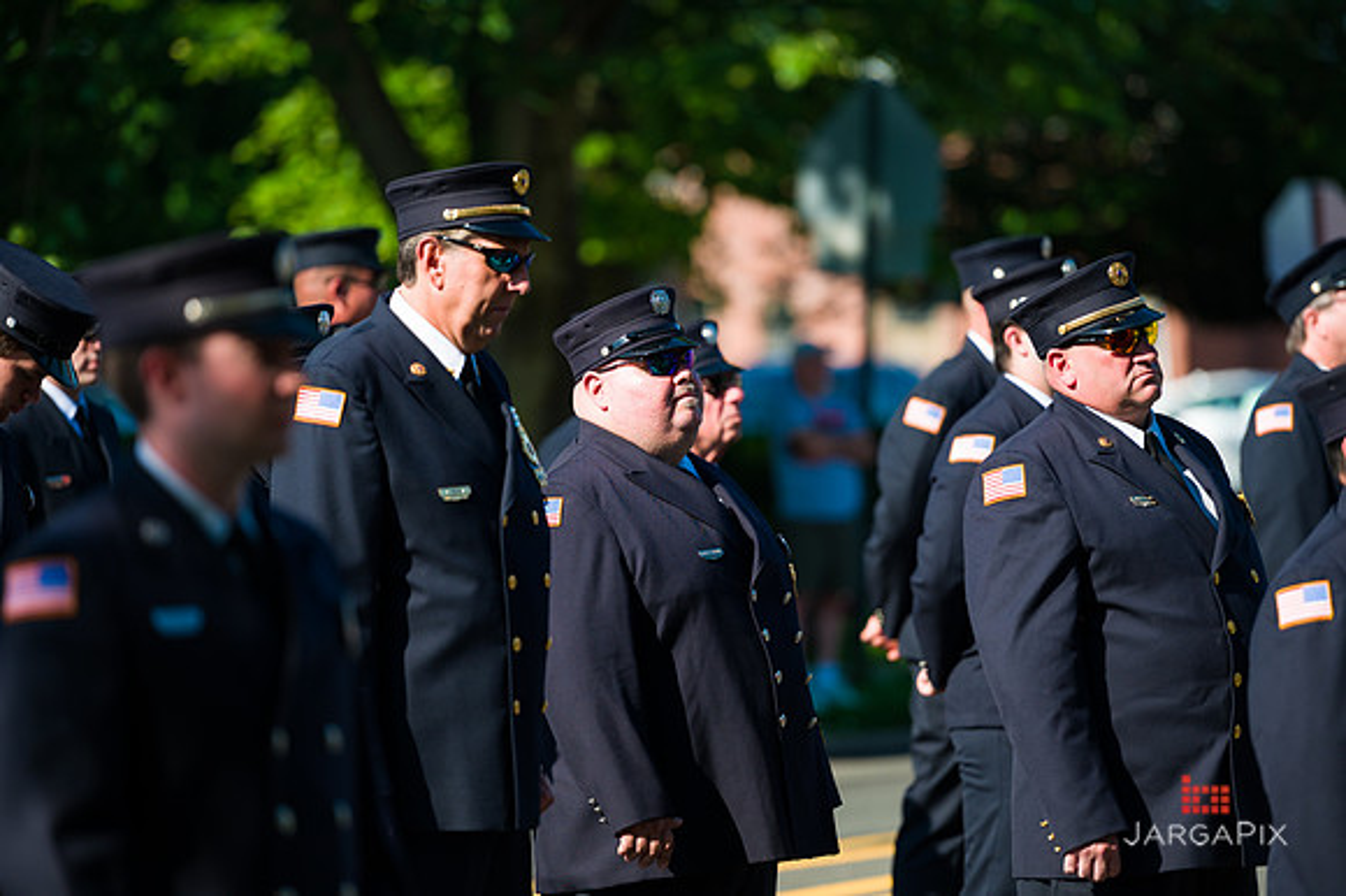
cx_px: 673
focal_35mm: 200
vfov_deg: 6.9
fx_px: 7473
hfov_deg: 10.3
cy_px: 448
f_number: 3.2
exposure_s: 1/1600
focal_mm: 200
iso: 200
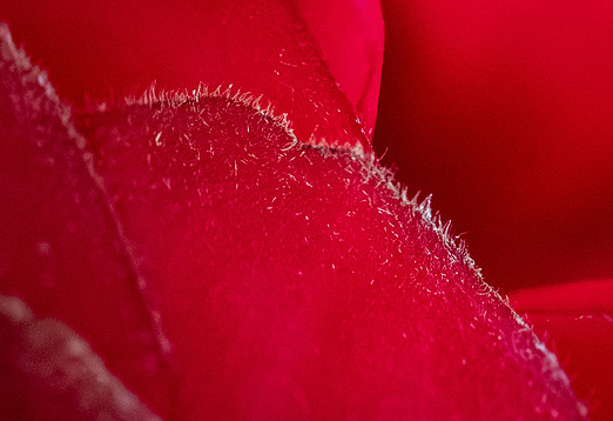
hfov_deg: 8.0
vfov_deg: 5.7
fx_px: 4192
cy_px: 298
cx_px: 1153
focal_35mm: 244
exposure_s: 1/200
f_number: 5.6
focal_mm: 60
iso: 4000
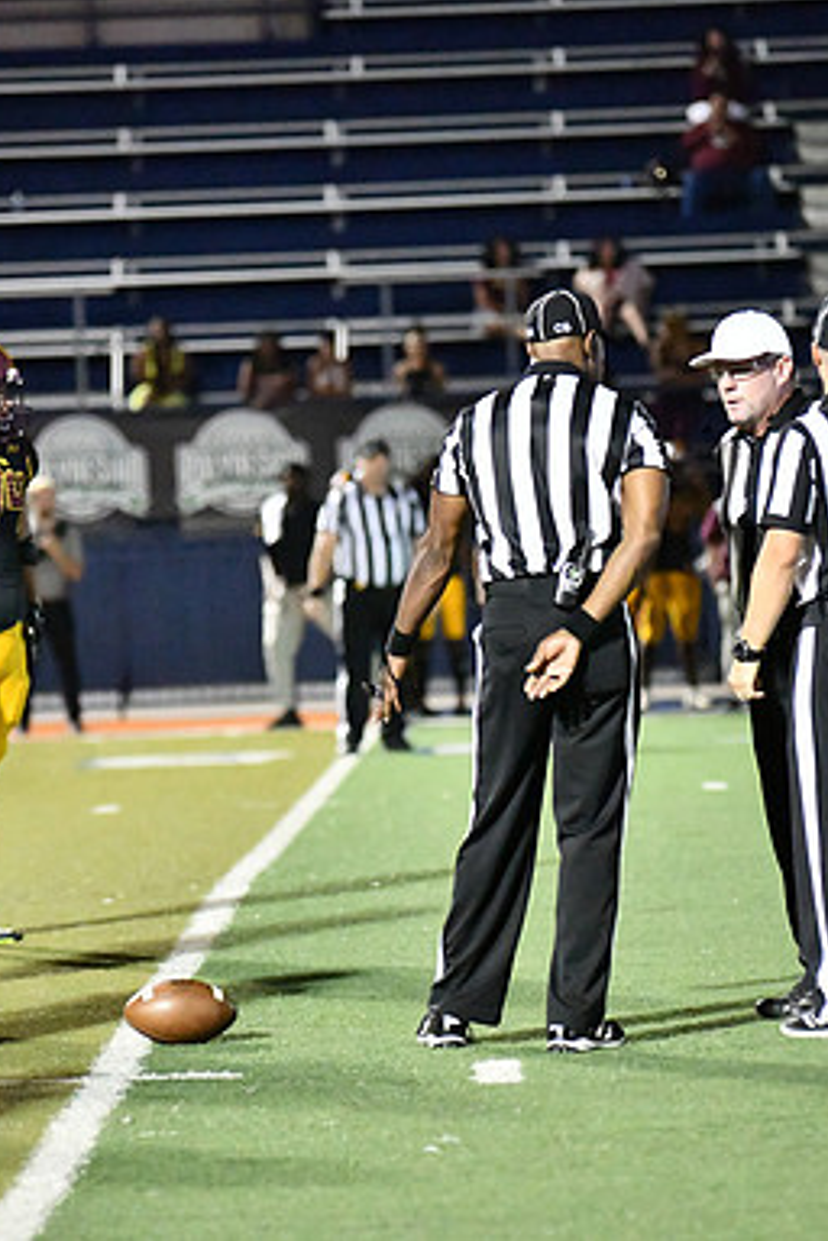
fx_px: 7555
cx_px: 424
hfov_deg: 6.3
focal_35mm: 219
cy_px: 619
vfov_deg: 9.4
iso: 20000
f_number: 2.8
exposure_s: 1/3200
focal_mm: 145
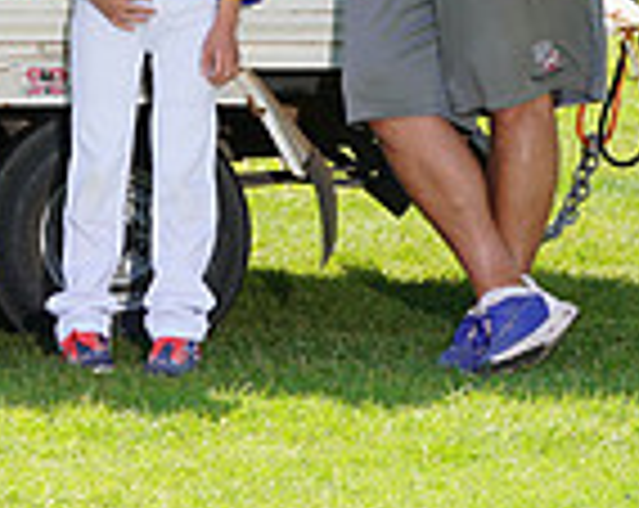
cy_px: -312
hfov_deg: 4.3
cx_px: -306
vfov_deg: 3.4
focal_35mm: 446
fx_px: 8417
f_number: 6.3
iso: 100
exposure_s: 1/250
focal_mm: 116
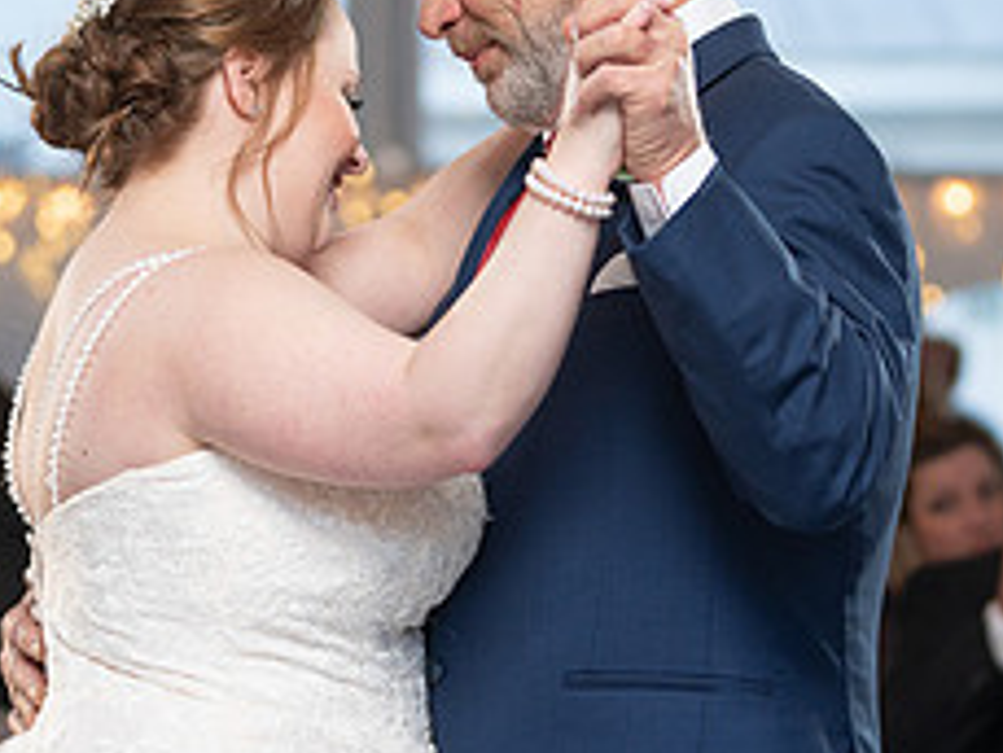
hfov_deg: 9.3
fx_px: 6146
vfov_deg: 7.0
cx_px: 388
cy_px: 242
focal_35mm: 212
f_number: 2.8
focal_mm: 73
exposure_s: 1/250
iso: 500
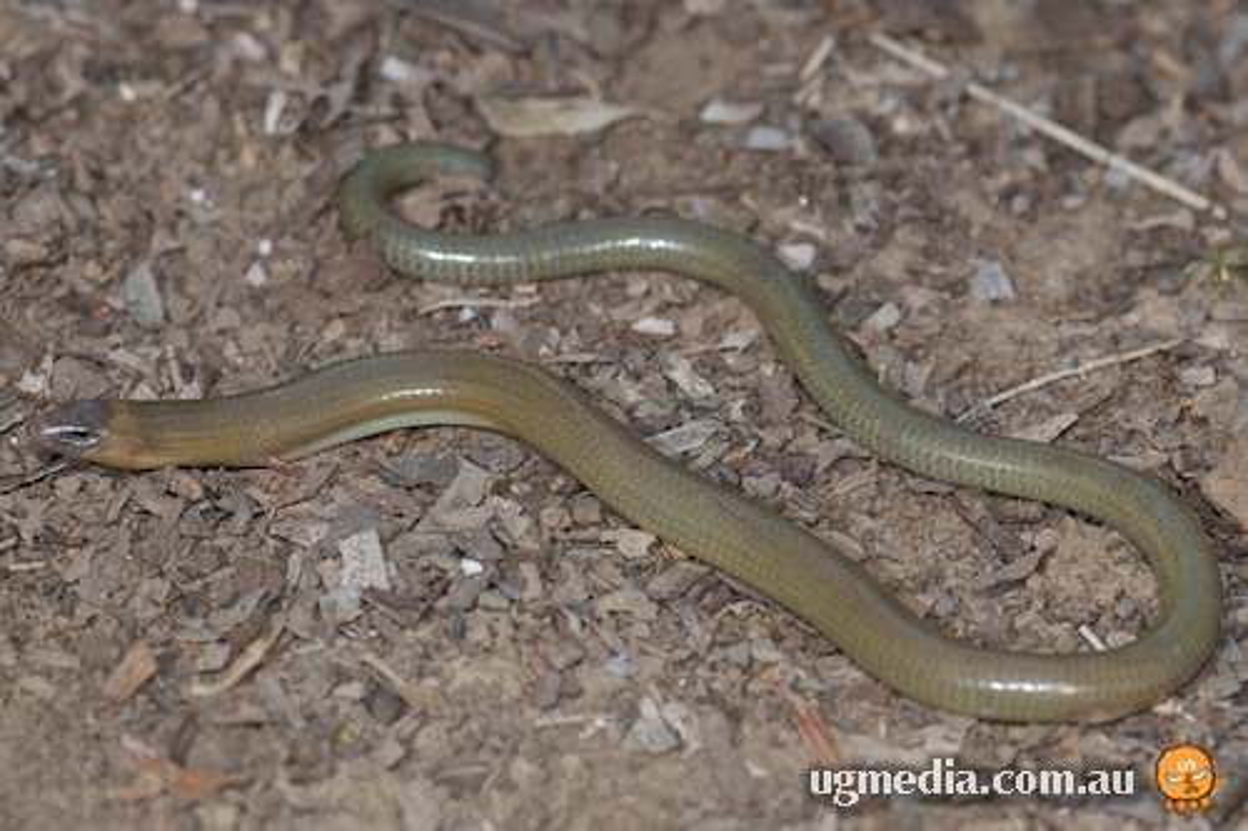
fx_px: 5458
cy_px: 416
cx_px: 624
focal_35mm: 158
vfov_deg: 8.7
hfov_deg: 13.0
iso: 100
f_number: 9
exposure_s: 1/100
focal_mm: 105
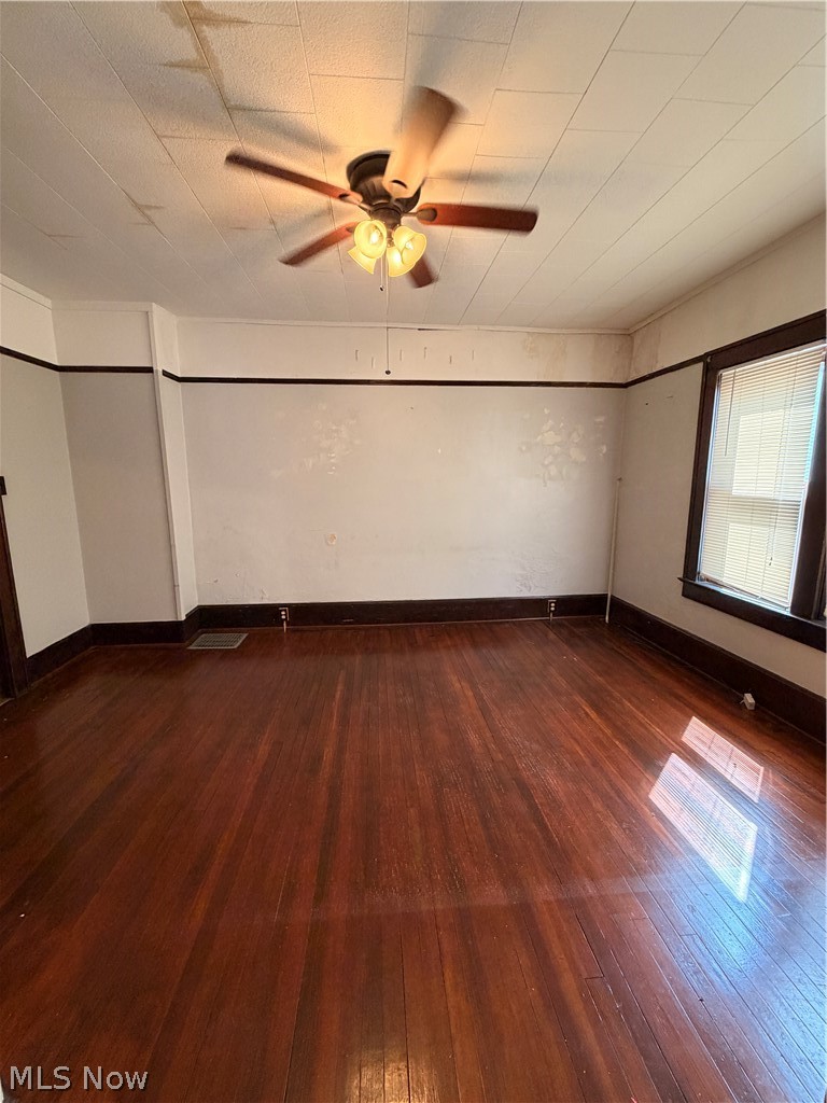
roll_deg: +0.4
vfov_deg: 102.1
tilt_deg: -8.9
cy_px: 552
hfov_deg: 85.7
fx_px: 446
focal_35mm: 14
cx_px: 414
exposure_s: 1/60
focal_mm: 2.22
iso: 320
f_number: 2.2
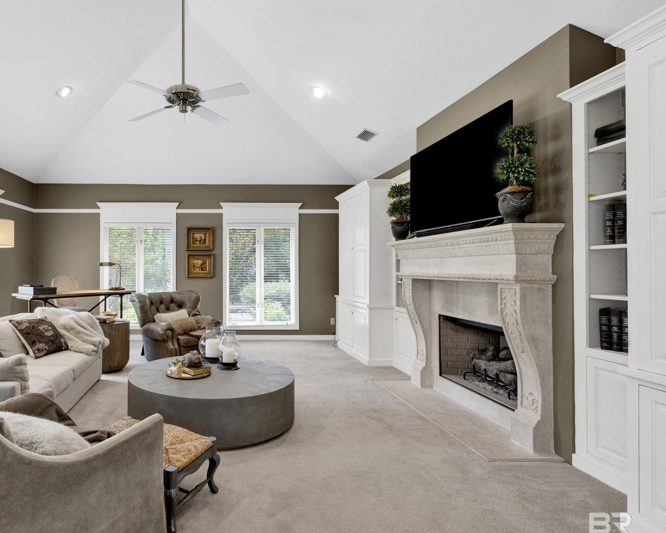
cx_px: 214
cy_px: 262
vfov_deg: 68.1
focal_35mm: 20
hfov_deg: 77.4
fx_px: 394
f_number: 11
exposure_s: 1/4
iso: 400
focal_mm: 15
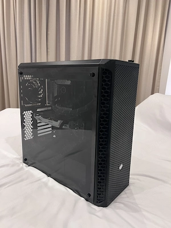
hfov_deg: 53.1
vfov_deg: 67.3
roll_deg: -2.4
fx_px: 171
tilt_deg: -13.5
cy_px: 114
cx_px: 86
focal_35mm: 26
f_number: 1.5
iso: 160
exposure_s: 1/60
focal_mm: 5.7
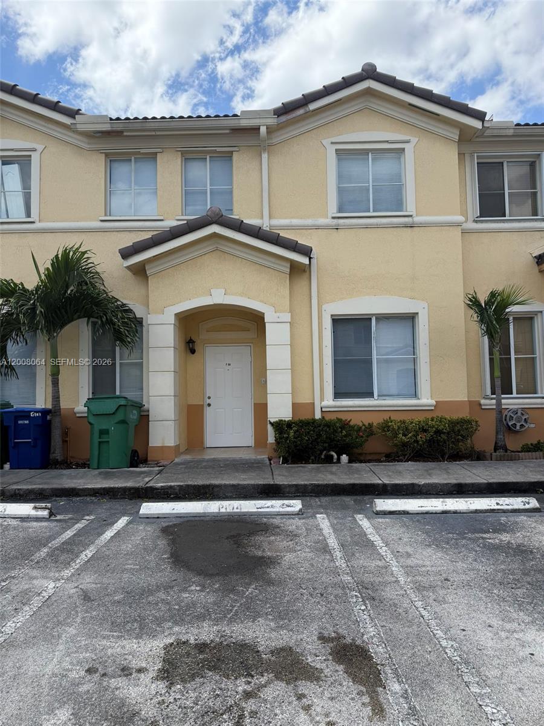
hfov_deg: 56.8
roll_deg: +0.6
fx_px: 503
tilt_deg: +3.9
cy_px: 363
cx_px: 272
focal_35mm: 24
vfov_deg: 71.6
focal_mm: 6.76
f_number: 1.78
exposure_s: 1/3759
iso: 100
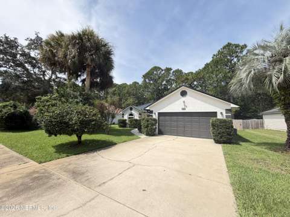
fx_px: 117
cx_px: 145
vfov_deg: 85.6
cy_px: 108
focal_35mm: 14
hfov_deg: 102.1
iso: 40
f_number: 2.2
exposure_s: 1/770
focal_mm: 2.22
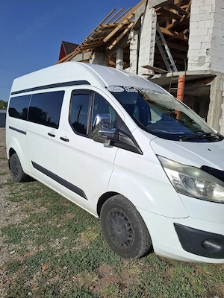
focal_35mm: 23
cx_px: 112
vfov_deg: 73.9
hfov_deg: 58.9
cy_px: 149
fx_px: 198
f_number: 1.8
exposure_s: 1/5000
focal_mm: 5.54
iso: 50
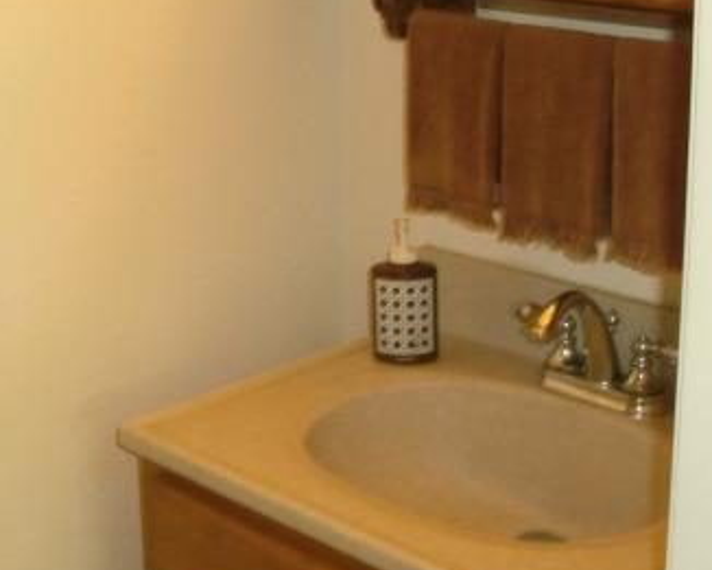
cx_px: 402
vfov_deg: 22.1
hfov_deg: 27.5
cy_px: 183
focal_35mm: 69
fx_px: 1454
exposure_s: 1/60
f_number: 2.8
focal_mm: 6.3
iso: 400
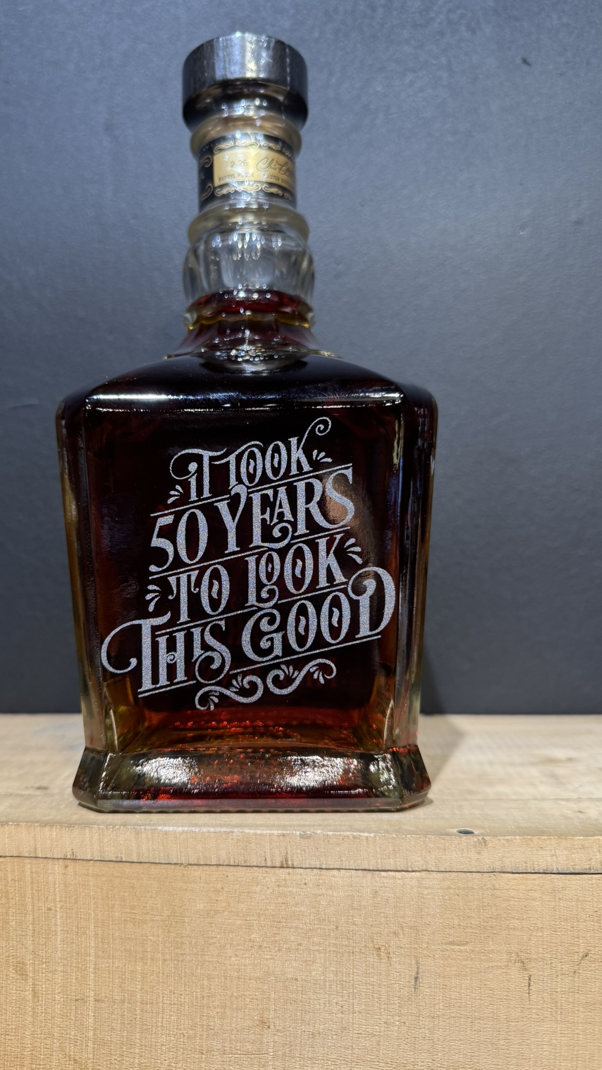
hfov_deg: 42.8
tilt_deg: +2.0
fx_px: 766
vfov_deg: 69.9
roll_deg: +2.0
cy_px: 533
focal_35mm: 27
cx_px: 264
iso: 125
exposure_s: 1/60
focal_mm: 6.76
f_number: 1.78
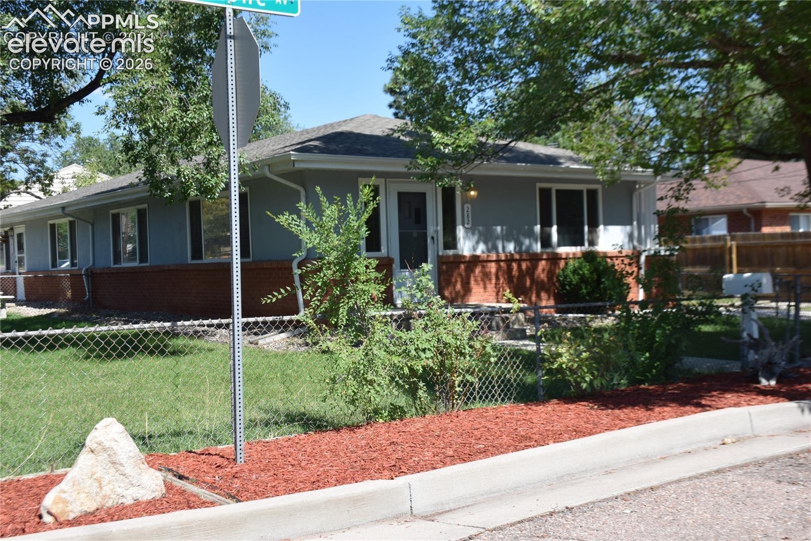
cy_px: 270
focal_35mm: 45
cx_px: 406
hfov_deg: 43.6
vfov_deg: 29.9
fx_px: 1014
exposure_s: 1/320
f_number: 9
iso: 200
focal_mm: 30
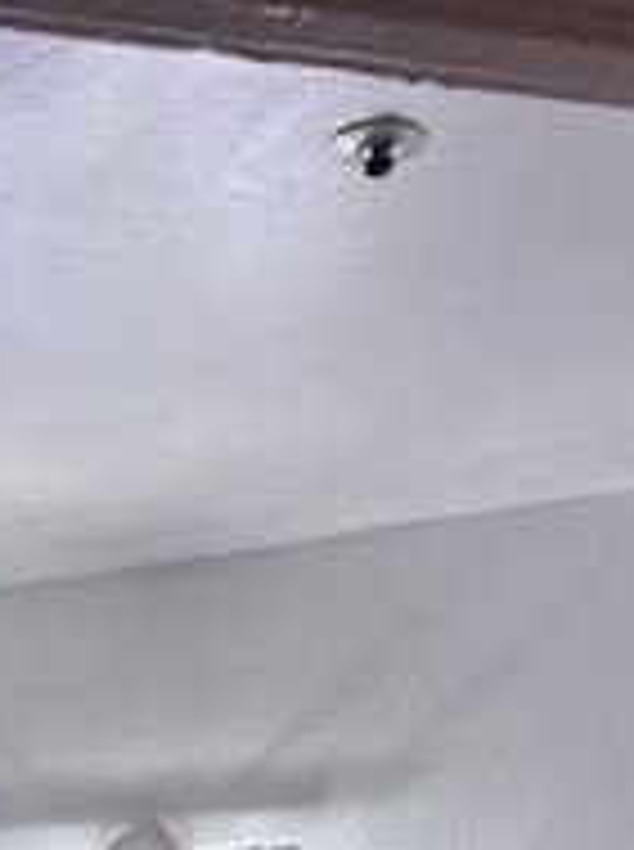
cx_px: -13
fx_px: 2254
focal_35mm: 92
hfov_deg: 15.7
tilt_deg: -8.3
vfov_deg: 17.6
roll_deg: -0.1
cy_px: 1491
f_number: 1.6
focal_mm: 5.96
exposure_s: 1/120
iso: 100
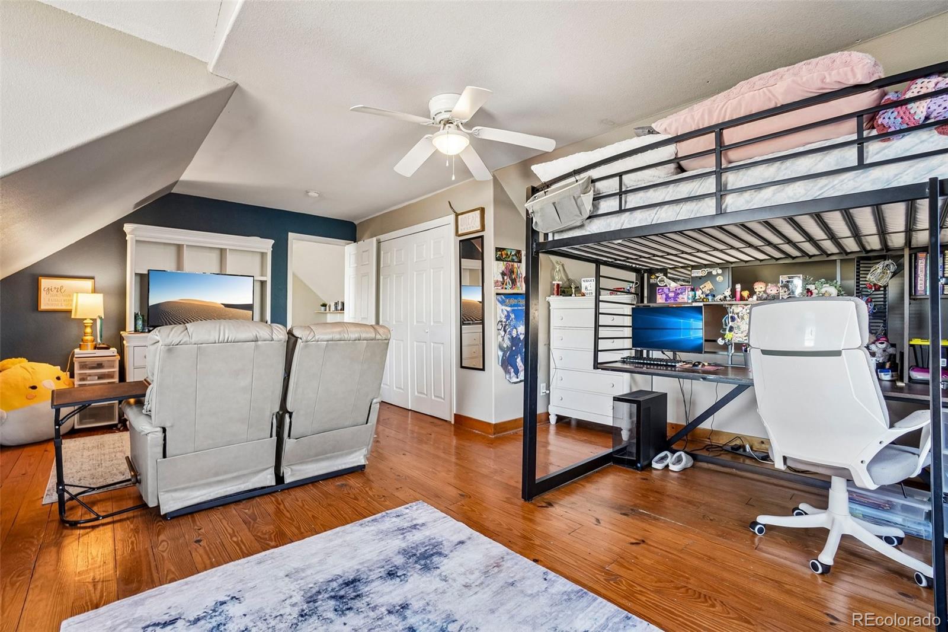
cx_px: 474
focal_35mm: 15
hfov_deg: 100.4
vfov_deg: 77.3
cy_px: 316
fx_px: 395
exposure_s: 1/10
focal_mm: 10
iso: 400
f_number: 8
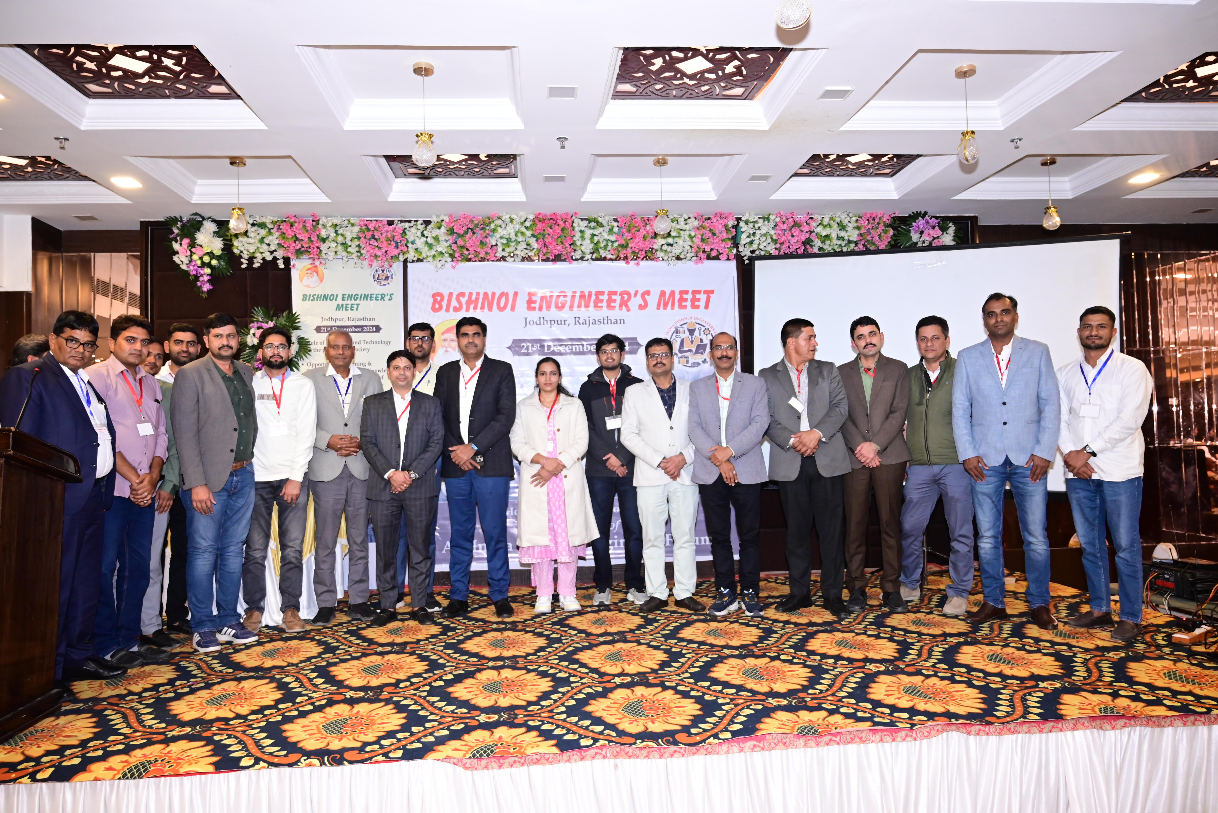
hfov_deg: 73.7
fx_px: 812
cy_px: 406
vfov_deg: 53.2
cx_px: 609
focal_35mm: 24
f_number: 4
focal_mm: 24
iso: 2500
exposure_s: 1/80
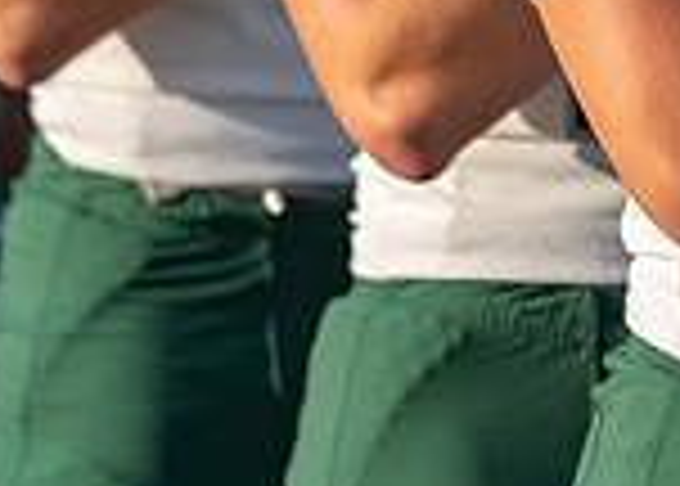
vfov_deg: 4.0
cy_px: -392
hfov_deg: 5.5
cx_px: 775
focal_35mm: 362
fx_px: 6994
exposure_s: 1/1600
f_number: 2.8
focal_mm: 90
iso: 100
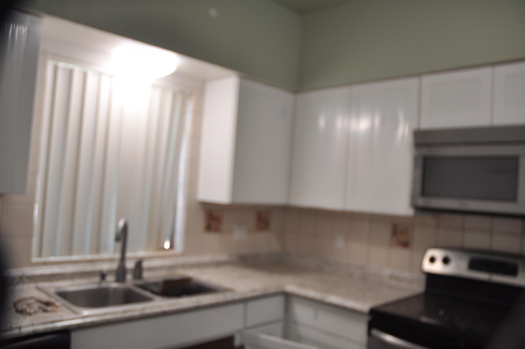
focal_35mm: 33
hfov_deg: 57.3
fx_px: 481
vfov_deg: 39.9
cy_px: 174
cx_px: 262
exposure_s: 1/80
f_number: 4.5
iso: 400
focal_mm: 22
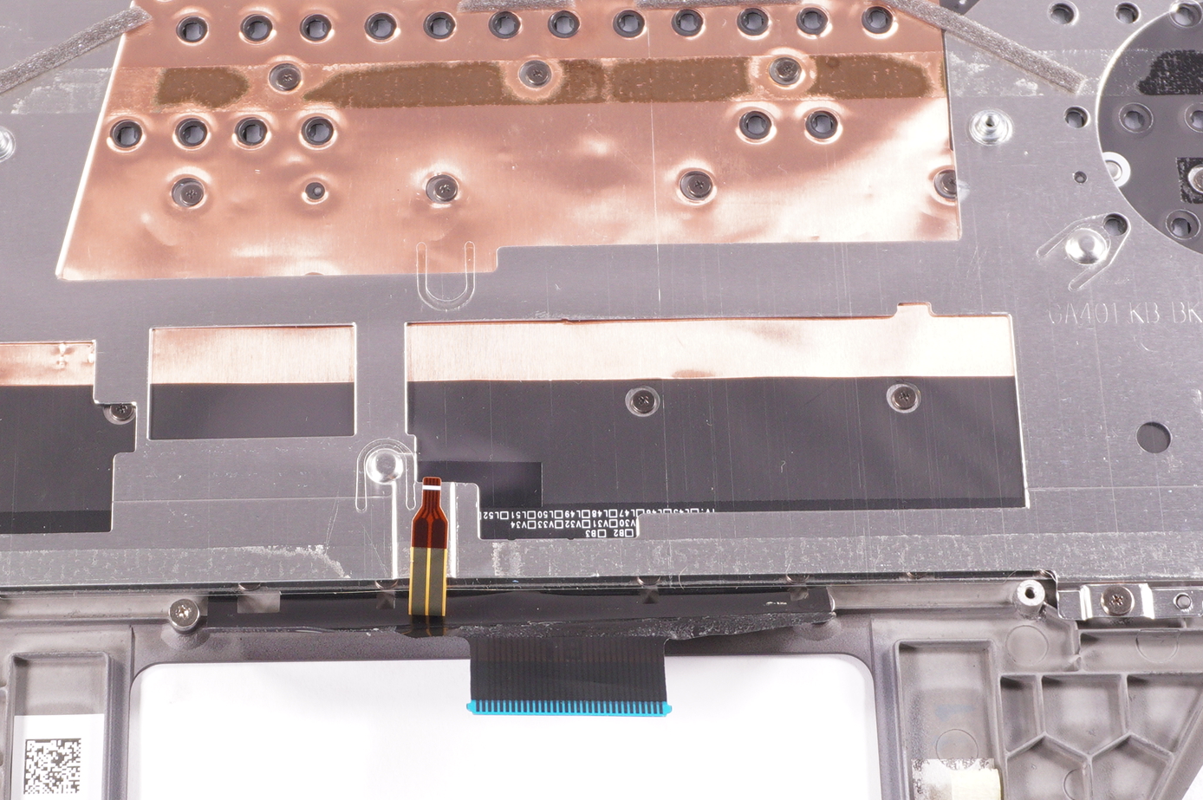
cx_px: 460
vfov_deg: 15.0
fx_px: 3038
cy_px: 451
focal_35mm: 91
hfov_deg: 22.4
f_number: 5.6
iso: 500
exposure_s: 1/125
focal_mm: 28
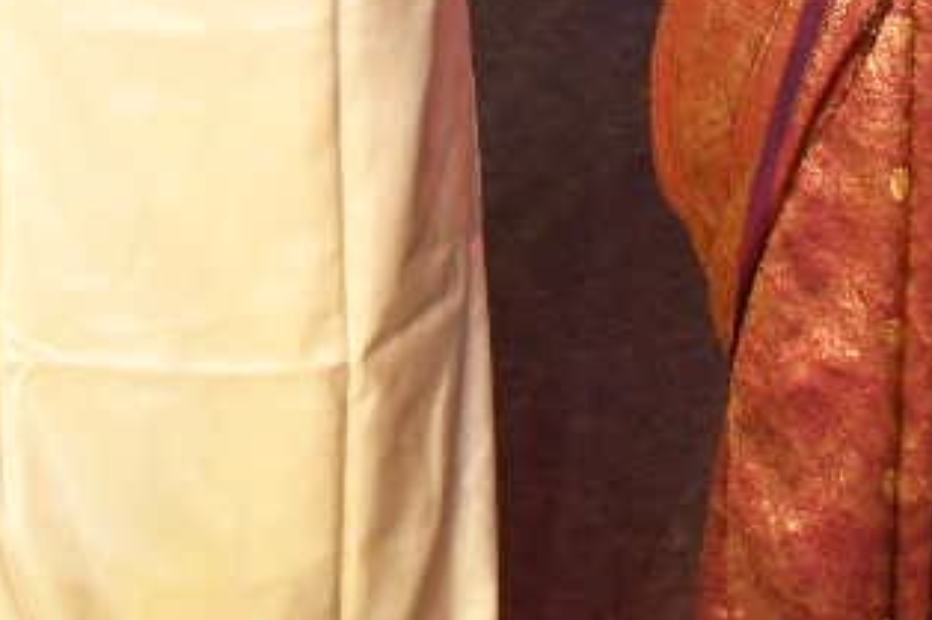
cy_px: -955
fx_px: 4140
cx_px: 519
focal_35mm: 160
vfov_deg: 7.8
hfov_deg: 12.8
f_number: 13
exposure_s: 1/125
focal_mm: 31
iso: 5000
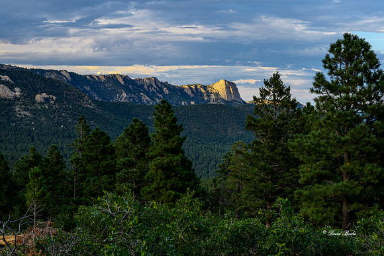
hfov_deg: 28.9
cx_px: 192
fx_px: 746
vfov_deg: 19.4
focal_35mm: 70
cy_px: 128
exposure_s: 1/20
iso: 100
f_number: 16
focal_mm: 70
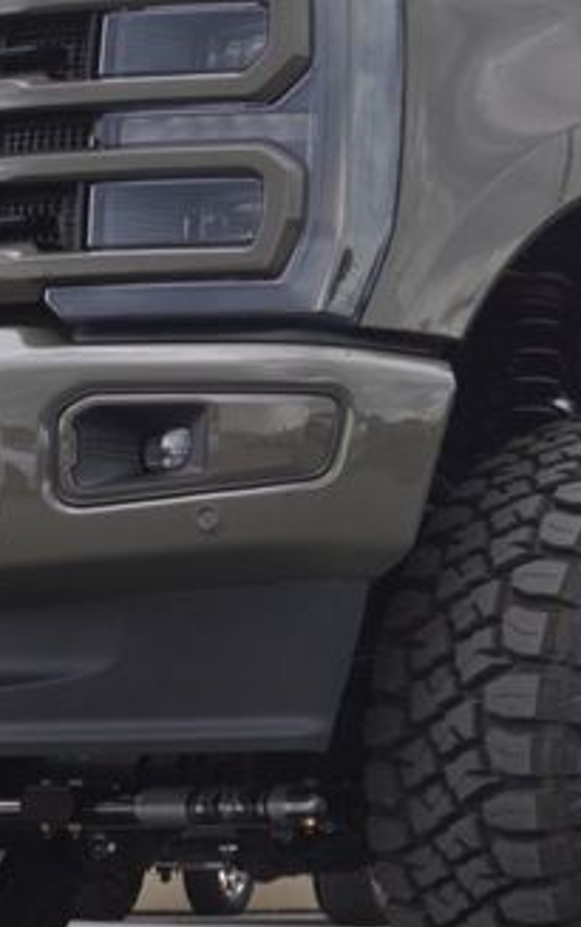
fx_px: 3023
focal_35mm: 120
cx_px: 672
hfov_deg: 10.8
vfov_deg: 17.4
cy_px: 380
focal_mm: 25
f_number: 6.3
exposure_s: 1/160
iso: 100
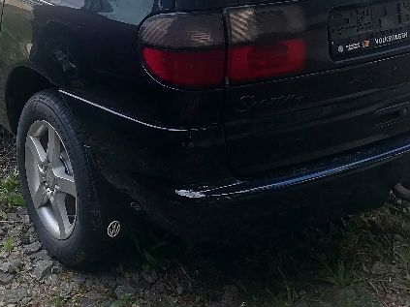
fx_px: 746
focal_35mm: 63
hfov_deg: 30.6
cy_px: 15
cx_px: 163
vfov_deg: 22.5
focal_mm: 4.25
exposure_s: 1/363
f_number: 1.8
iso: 50
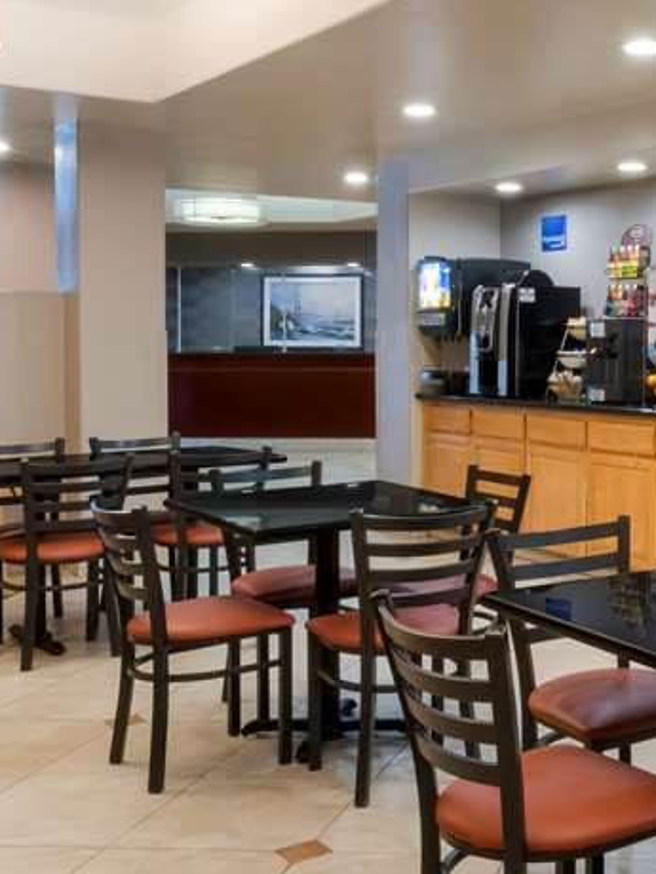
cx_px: 755
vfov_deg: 40.2
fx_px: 1188
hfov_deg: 27.7
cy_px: 338
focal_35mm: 47
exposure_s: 6
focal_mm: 15
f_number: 10
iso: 400
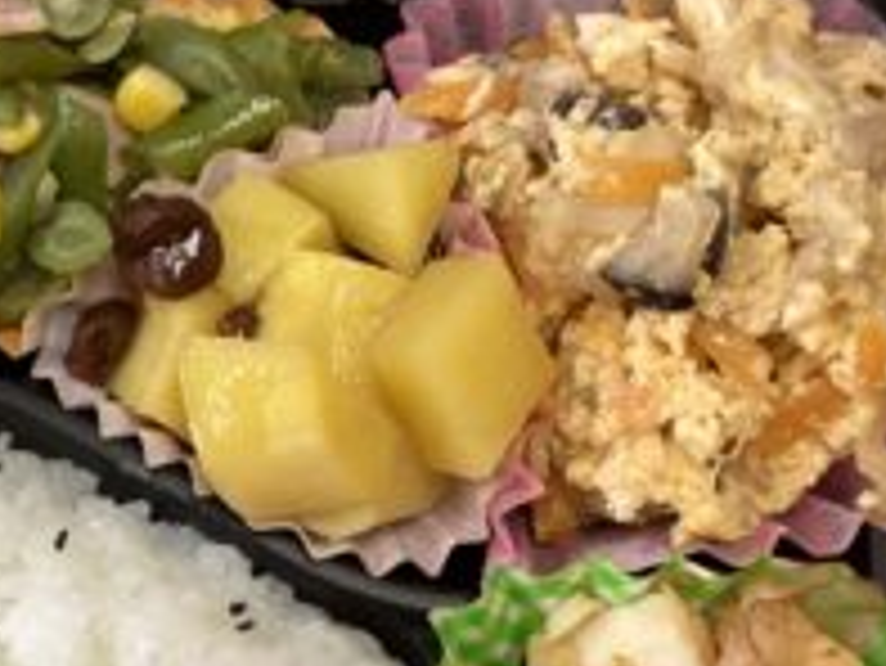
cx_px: 160
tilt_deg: -78.8
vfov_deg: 24.5
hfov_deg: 31.7
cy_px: 511
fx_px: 1511
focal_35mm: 59
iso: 160
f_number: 2.4
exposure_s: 1/50
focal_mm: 3.3
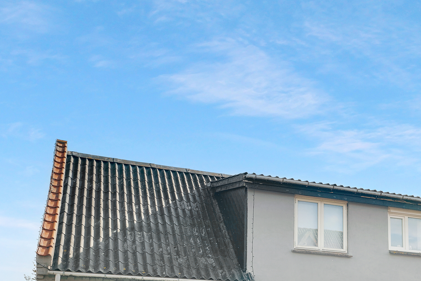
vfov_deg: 26.0
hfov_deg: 38.4
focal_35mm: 49
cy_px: 277
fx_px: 578
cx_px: 343
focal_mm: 24.7
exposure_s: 1/200
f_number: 8
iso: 200
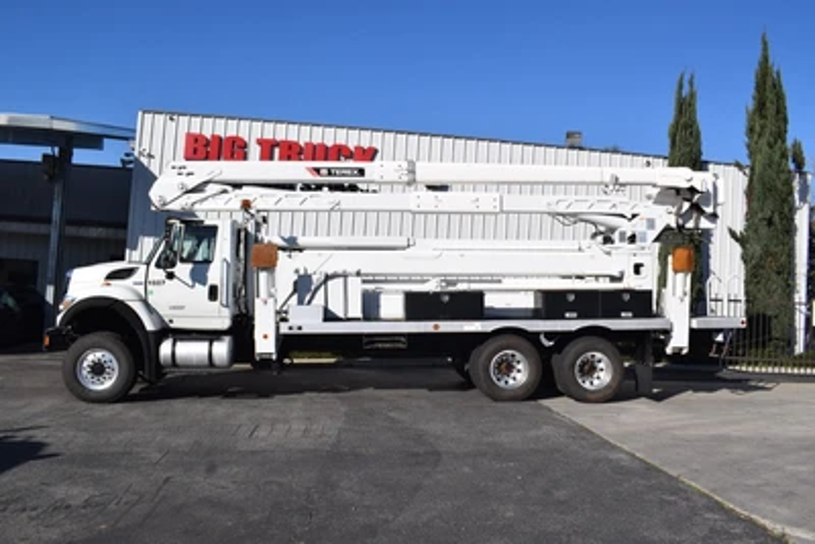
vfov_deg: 48.0
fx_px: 611
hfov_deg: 67.4
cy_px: 272
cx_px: 408
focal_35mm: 27
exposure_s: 1/500
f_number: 11
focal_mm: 18
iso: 200
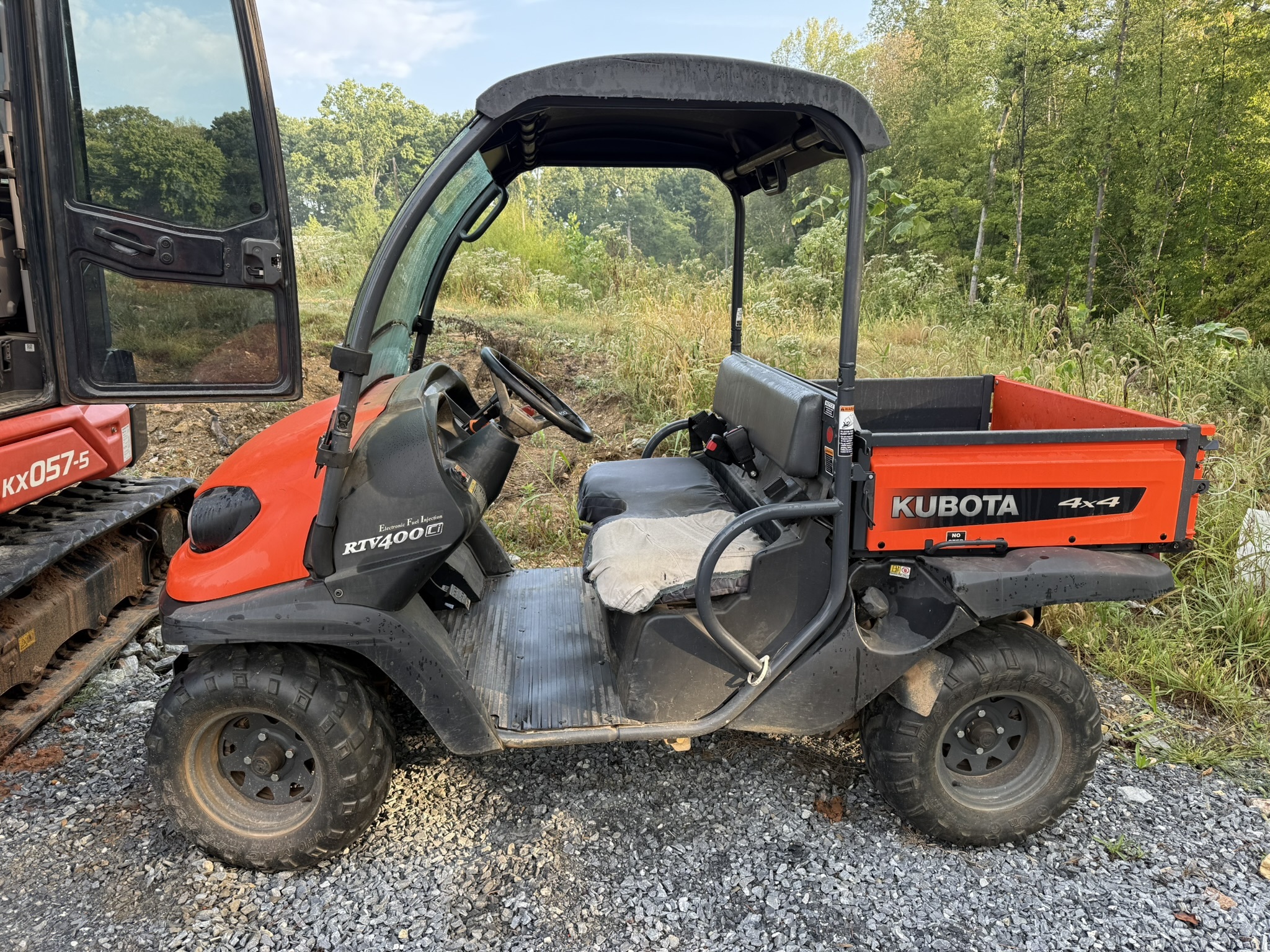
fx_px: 881
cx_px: 635
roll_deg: +2.1
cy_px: 476
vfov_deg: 56.8
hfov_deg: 71.6
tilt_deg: -12.0
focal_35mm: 24
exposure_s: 1/322
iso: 80
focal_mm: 6.76
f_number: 1.78
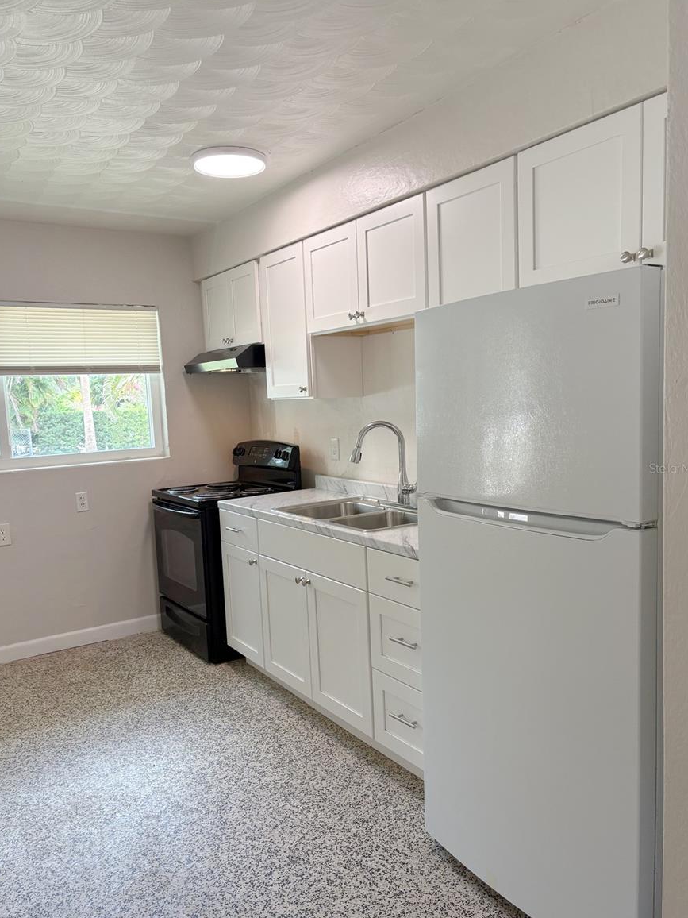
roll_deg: +2.3
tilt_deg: -5.3
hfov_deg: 51.4
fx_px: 716
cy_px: 468
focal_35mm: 27
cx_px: 348
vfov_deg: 65.3
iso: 100
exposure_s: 1/120
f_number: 1.6
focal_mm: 5.96
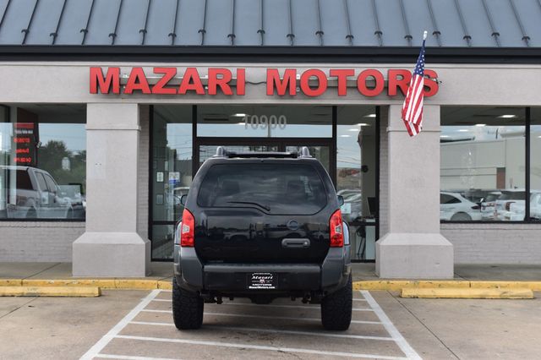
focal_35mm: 54
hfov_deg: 36.9
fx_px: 811
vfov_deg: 25.0
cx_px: 270
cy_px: 180
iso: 400
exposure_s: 1/160
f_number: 9
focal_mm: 36
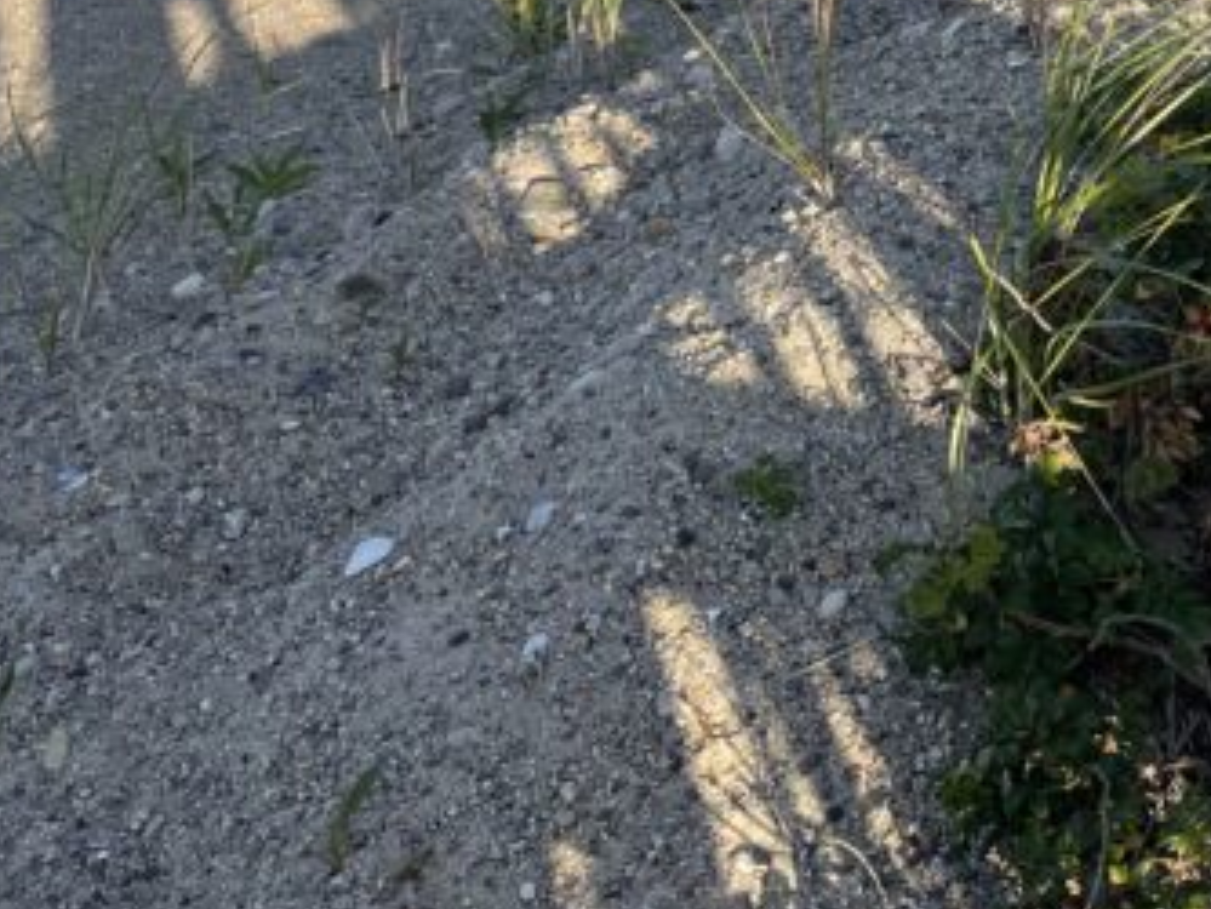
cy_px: -291
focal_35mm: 80
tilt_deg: -5.3
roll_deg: +2.6
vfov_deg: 17.3
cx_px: 1175
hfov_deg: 23.5
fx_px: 2800
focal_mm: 4.2
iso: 32
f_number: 1.6
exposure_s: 1/2618
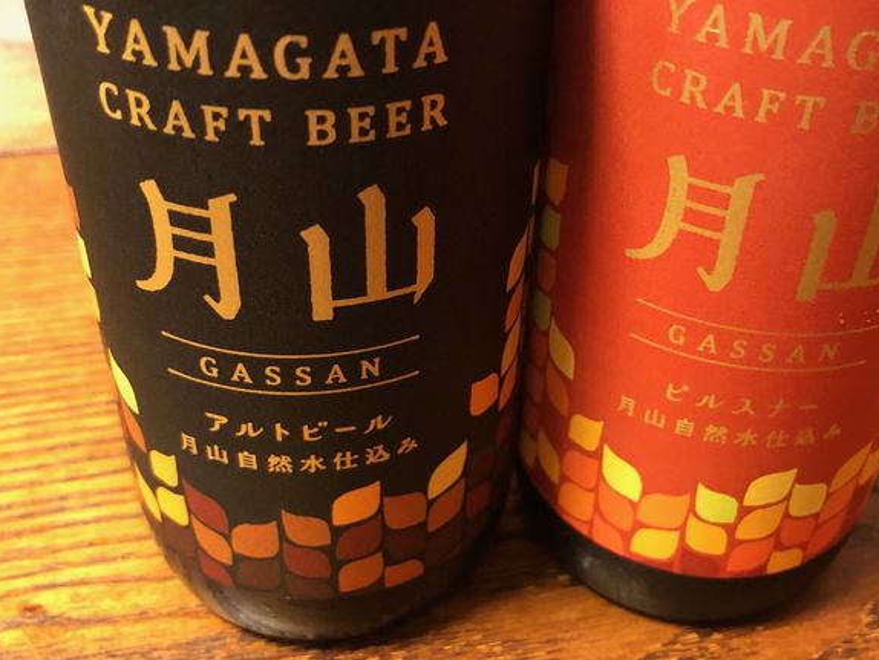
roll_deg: -3.8
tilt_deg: -38.2
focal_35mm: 39
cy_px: 312
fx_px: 991
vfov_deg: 36.8
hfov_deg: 47.6
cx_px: 524
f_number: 1.8
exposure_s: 1/4
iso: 100
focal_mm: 3.99
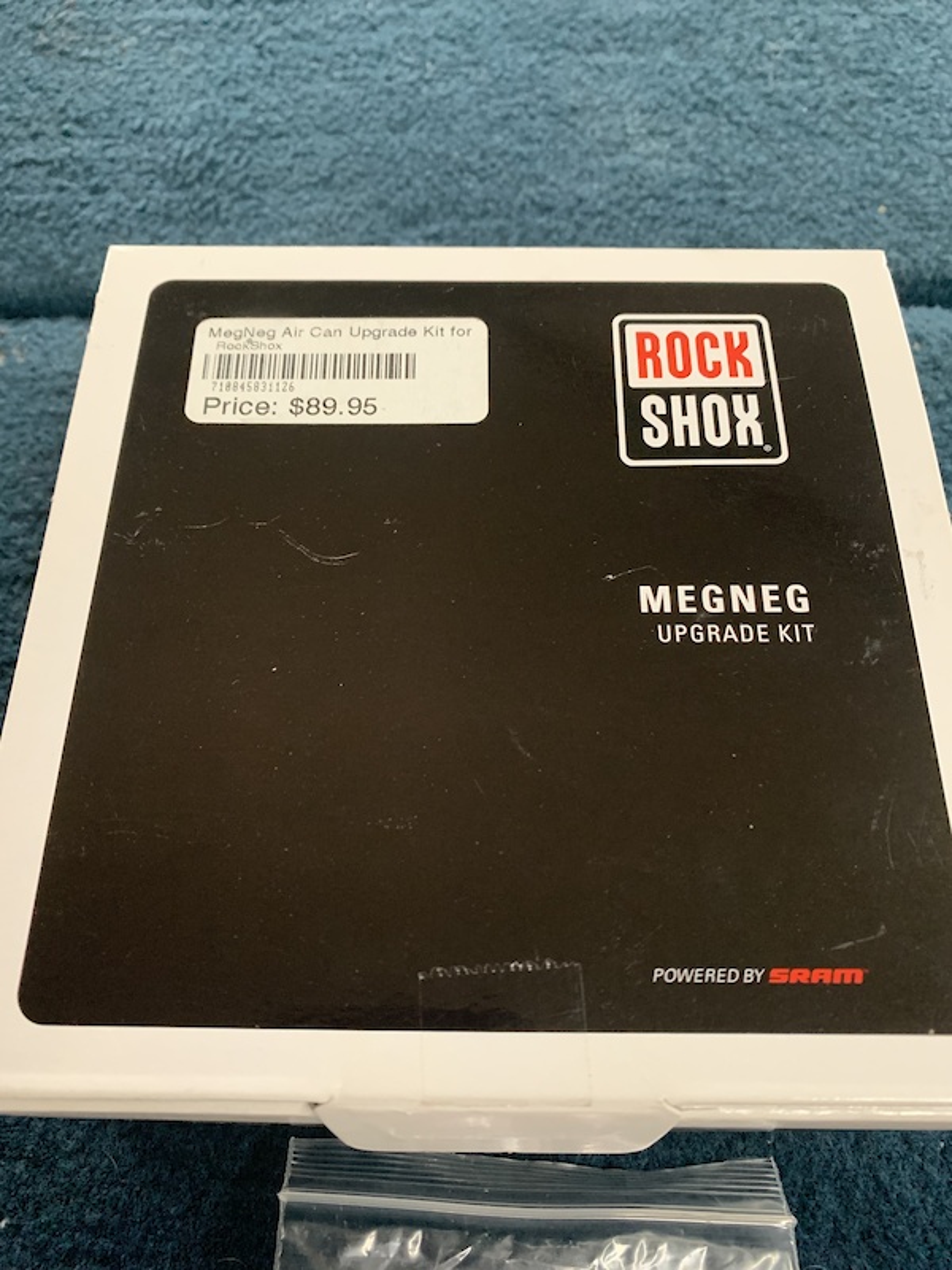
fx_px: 953
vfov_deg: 67.3
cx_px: 476
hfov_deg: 53.1
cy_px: 635
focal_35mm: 26
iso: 320
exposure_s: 1/40
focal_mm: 4.25
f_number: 1.8
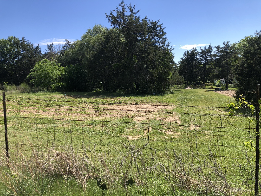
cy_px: 98
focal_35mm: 28
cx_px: 130
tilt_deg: -4.1
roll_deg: +3.0
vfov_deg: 49.7
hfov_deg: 63.4
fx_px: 211
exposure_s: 1/1215
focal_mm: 4
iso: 20
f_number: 1.8
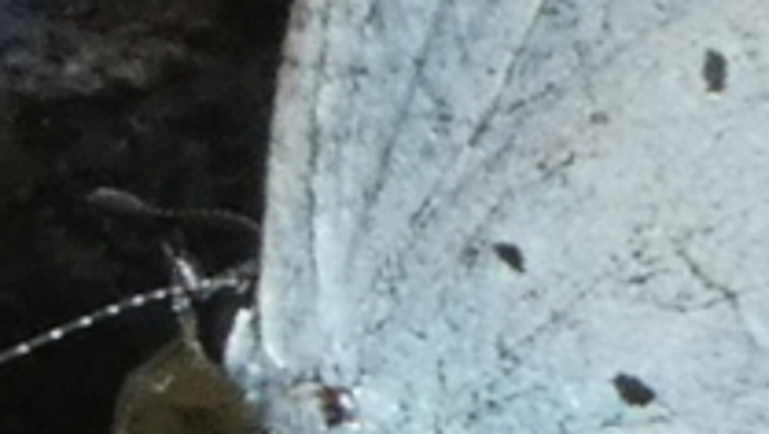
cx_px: 686
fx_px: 13960
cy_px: 74
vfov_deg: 1.8
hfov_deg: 3.2
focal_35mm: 684
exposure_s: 1/80
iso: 250
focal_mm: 27.5
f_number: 5.4
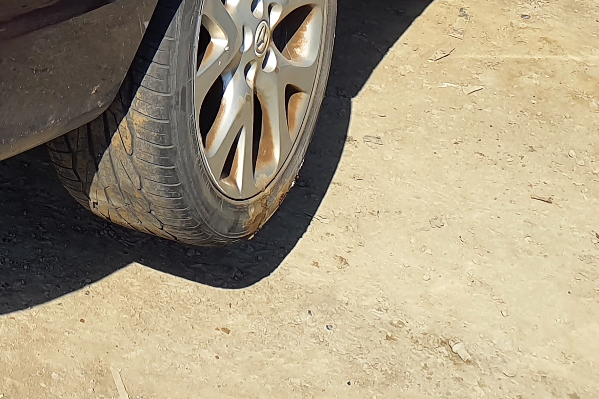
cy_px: -204
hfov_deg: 21.0
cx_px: -103
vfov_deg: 14.0
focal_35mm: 91
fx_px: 1514
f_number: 1.9
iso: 40
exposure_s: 1/1244
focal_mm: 3.58
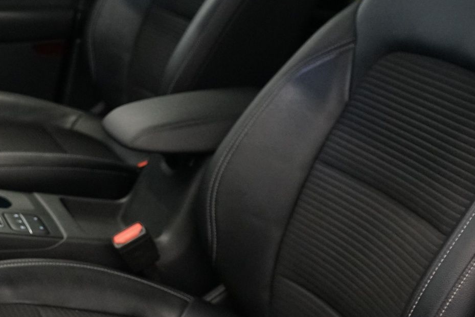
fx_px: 1029
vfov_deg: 17.5
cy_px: 104
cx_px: 62
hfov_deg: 25.3
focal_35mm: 78
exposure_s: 1/160
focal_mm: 29
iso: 3200
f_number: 3.5
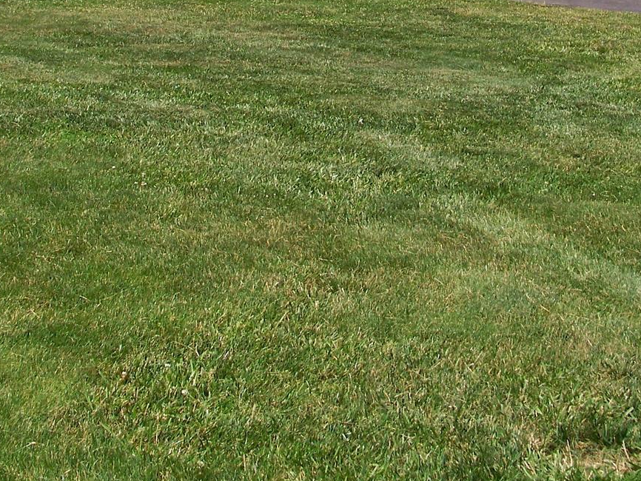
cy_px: -67
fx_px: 1445
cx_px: 349
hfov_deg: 25.0
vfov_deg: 18.1
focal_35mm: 78
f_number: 4
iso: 64
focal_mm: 5.85
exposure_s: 1/640
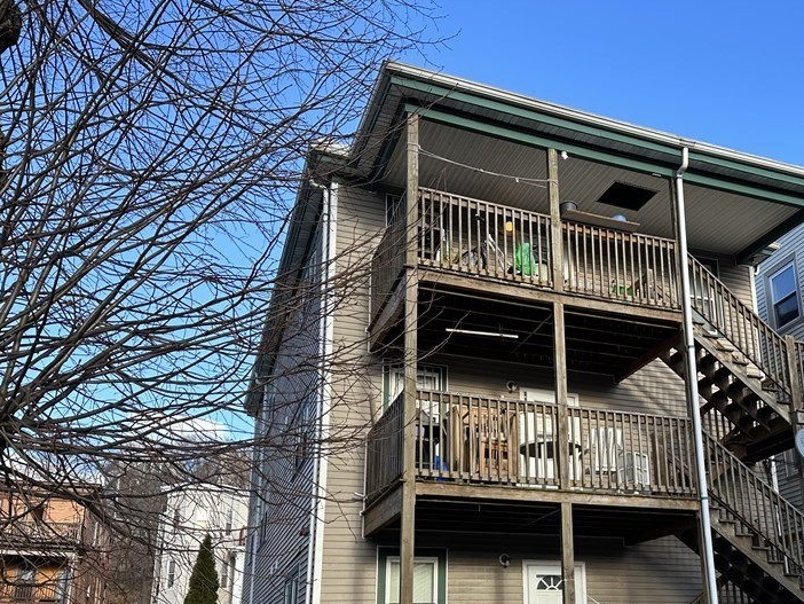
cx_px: 546
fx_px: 813
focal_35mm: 35
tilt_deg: +16.3
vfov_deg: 39.8
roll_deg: +1.5
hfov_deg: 51.5
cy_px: 437
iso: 80
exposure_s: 1/887
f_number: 1.78
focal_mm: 6.86
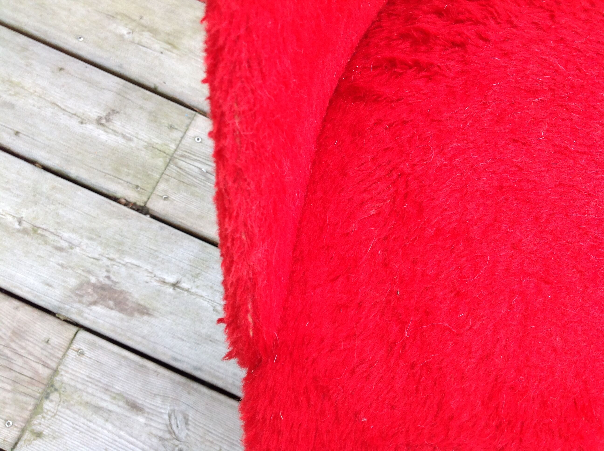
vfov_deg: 40.6
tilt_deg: -73.3
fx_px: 610
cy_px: 226
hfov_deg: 52.7
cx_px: 302
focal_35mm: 35
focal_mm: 4.28
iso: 50
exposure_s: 1/151
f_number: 2.4
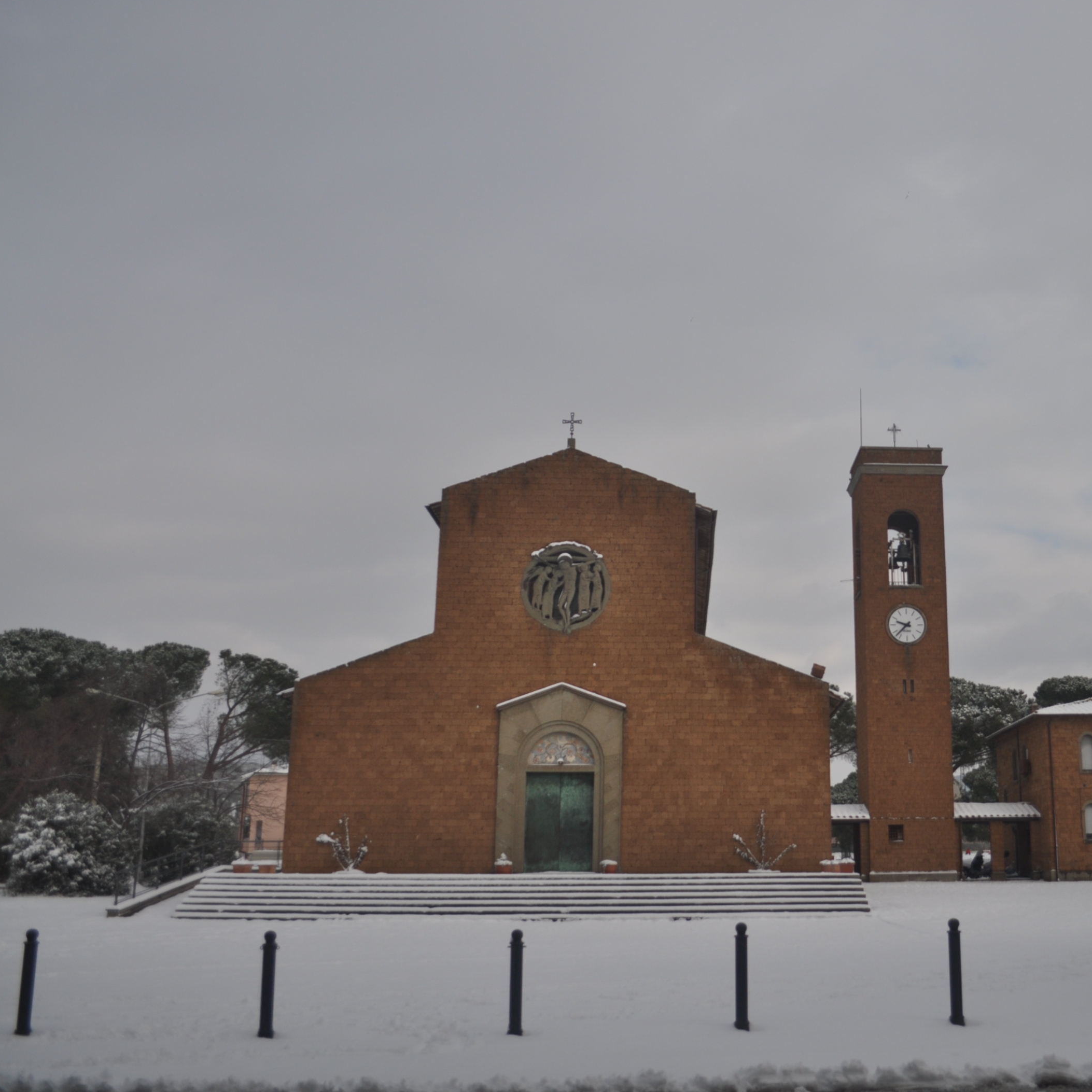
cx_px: 804
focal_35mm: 35
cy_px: 547
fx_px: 1249
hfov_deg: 45.7
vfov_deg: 47.2
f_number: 3.5
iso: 200
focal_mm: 18
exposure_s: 1/3200
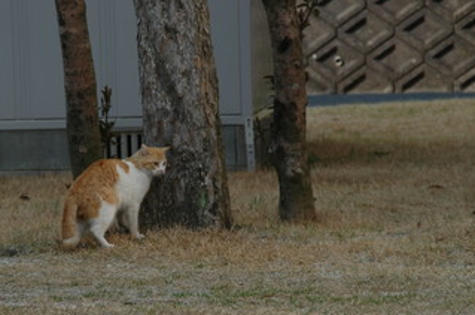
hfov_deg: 6.5
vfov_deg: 4.3
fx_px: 4178
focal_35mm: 317
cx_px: 185
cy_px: 185
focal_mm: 150
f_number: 8
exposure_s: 1/320
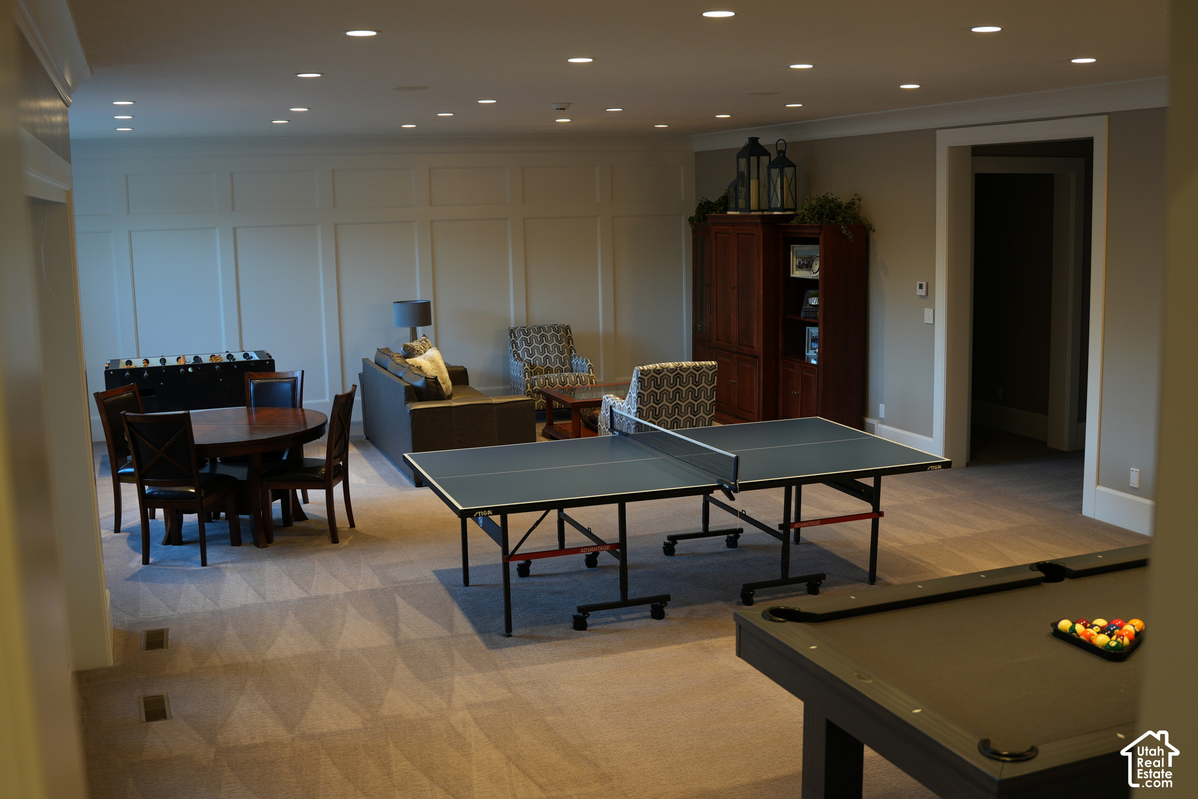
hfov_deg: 53.1
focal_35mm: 36
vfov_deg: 36.9
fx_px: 1198
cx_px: 599
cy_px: 400
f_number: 2.8
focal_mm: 24
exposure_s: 1/40
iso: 160
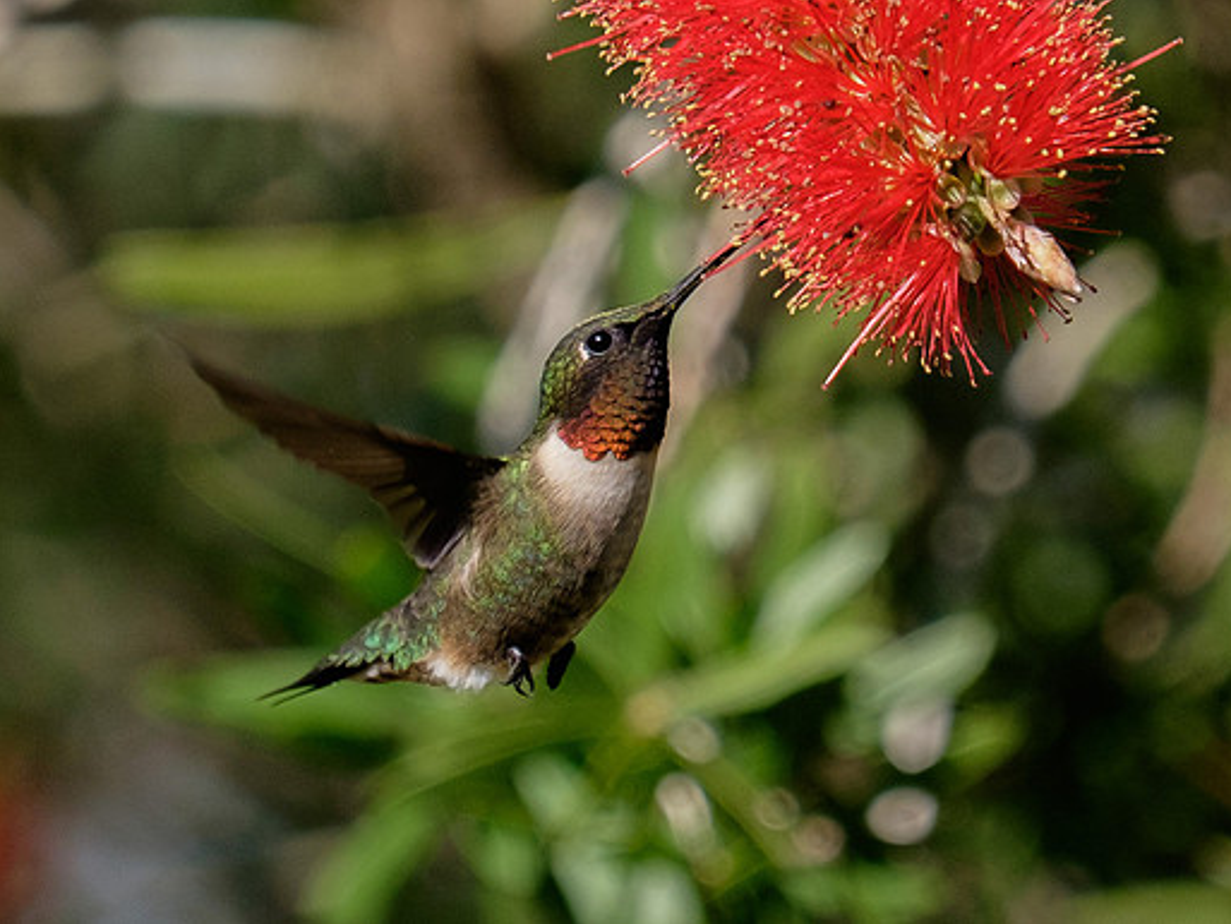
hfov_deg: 2.4
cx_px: 876
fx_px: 29736
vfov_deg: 1.8
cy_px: 303
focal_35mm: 836
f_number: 4.8
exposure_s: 1/2000
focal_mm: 200
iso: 640
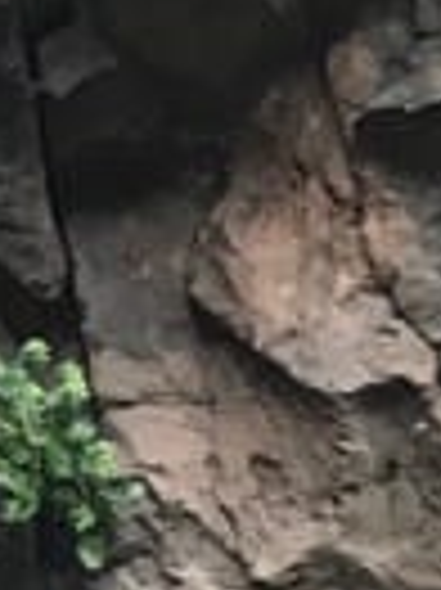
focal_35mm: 219
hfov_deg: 5.9
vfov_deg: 8.8
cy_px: -333
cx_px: -1179
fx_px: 3726
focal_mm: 3.99
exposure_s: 1/100
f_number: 1.8
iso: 32
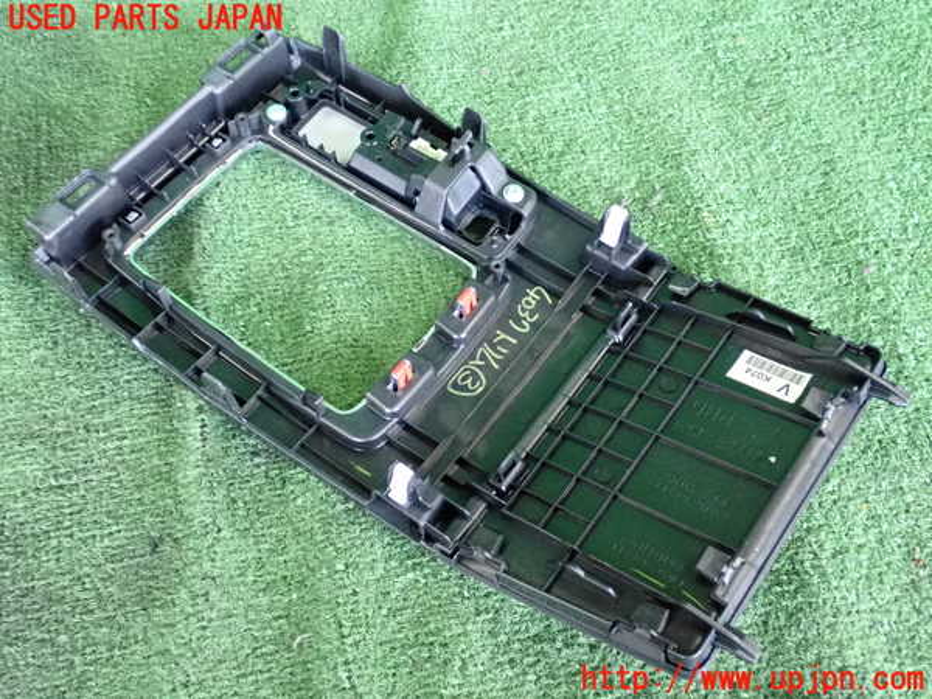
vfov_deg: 37.7
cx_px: 466
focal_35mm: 38
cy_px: 350
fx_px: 1023
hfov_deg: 49.0
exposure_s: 1/125
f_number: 2.7
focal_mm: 6.83
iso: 2000
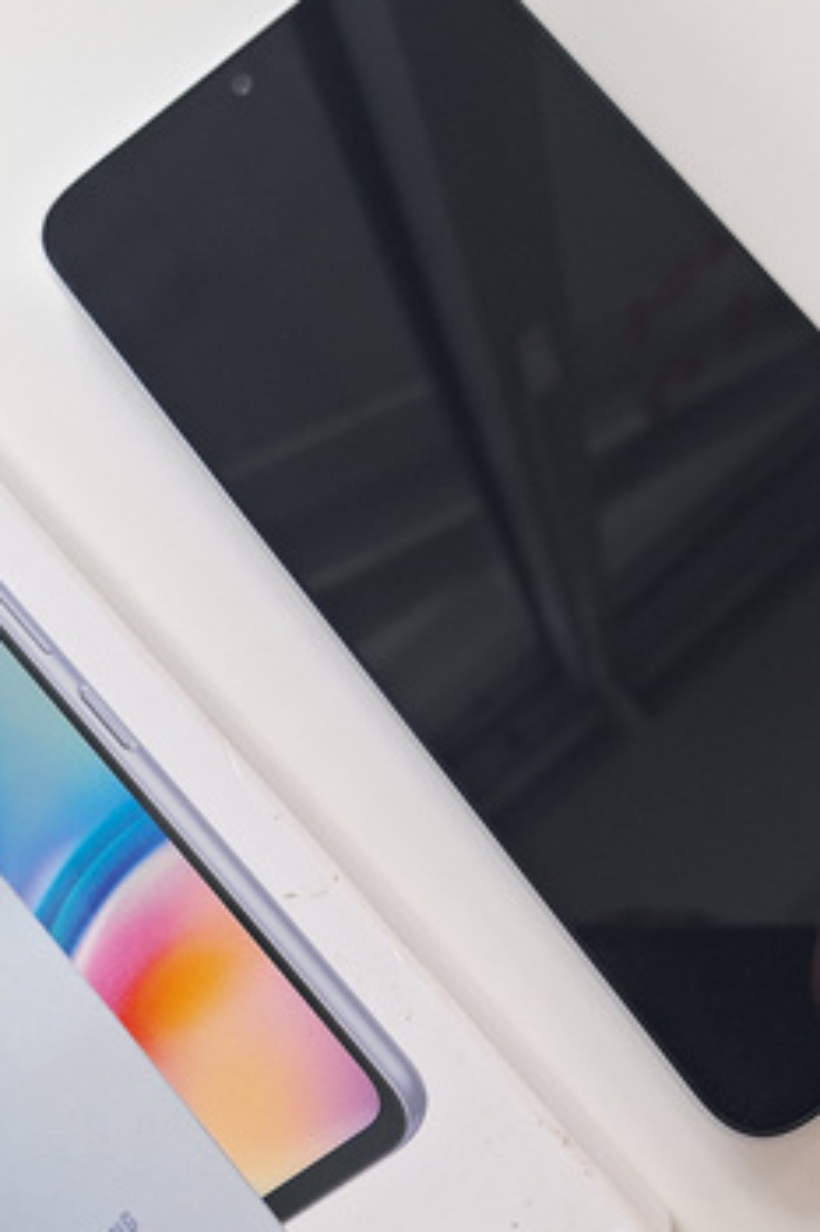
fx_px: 1402
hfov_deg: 32.6
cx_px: 433
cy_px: 767
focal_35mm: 41
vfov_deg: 47.0
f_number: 1.8
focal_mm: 5.54
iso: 64
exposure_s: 1/100
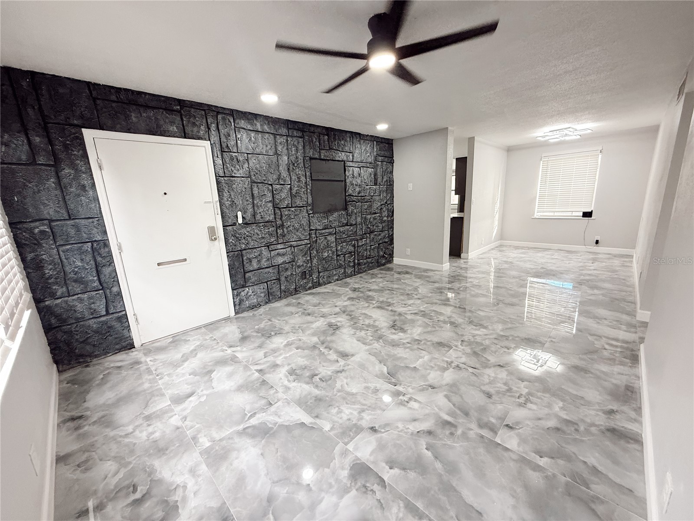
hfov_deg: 102.1
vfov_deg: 85.7
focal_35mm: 14
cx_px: 347
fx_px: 281
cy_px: 260
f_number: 2.2
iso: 320
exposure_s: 1/120
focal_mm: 2.22
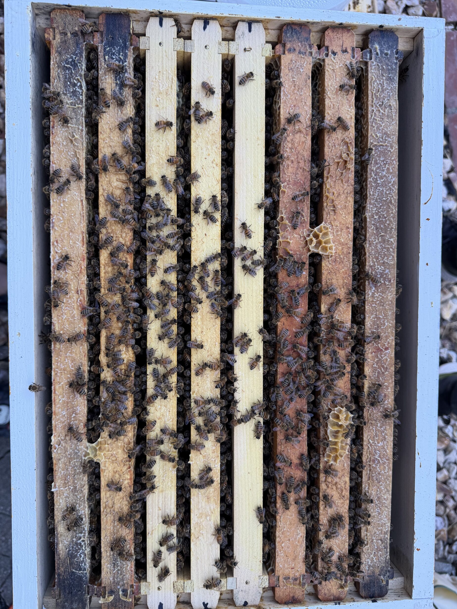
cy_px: 313
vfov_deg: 69.4
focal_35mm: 25
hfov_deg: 54.9
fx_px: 440
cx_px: 222
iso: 80
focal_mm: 6.76
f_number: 1.78
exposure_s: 1/206
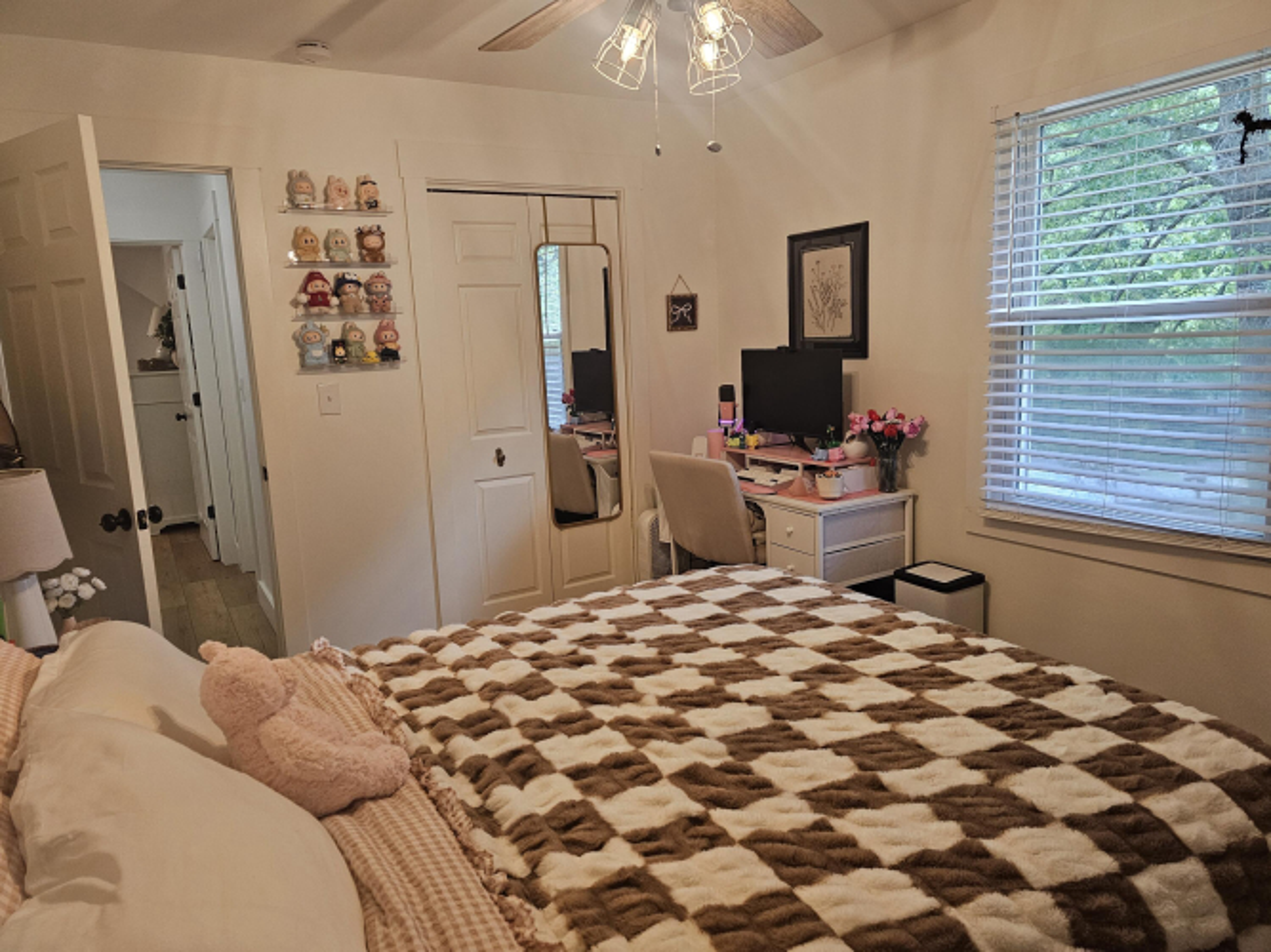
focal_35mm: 23
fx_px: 844
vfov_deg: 58.9
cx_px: 636
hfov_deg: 73.9
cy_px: 476
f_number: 1.7
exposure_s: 1/120
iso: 500
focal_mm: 6.3
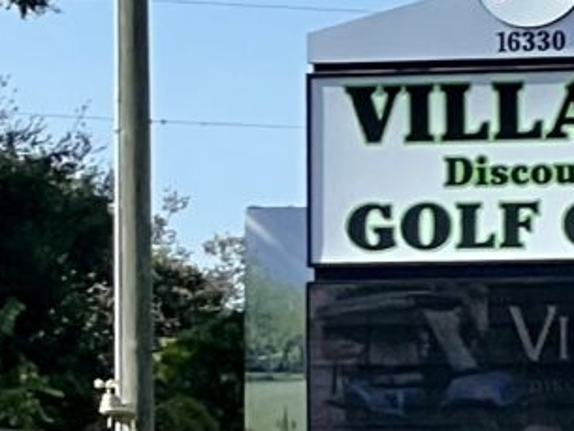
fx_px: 3351
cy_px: 350
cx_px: 62
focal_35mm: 202
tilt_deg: +2.3
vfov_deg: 7.3
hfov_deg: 9.7
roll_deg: -0.4
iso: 32
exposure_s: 1/645
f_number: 2.8
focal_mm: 9
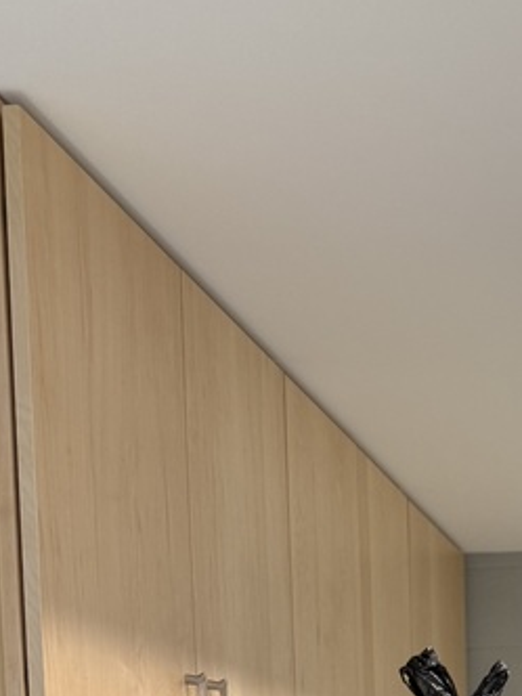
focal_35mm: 74
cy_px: 998
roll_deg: +1.5
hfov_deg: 19.2
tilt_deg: -4.0
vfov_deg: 22.4
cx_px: 558
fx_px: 1488
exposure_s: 1/60
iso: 125
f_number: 1.78
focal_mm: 6.76
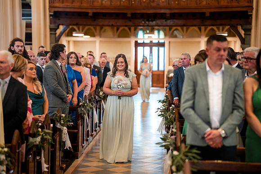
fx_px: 616
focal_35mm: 85
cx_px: 130
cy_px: 87
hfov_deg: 23.9
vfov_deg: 16.1
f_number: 2
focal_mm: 85
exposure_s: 1/500
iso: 4000
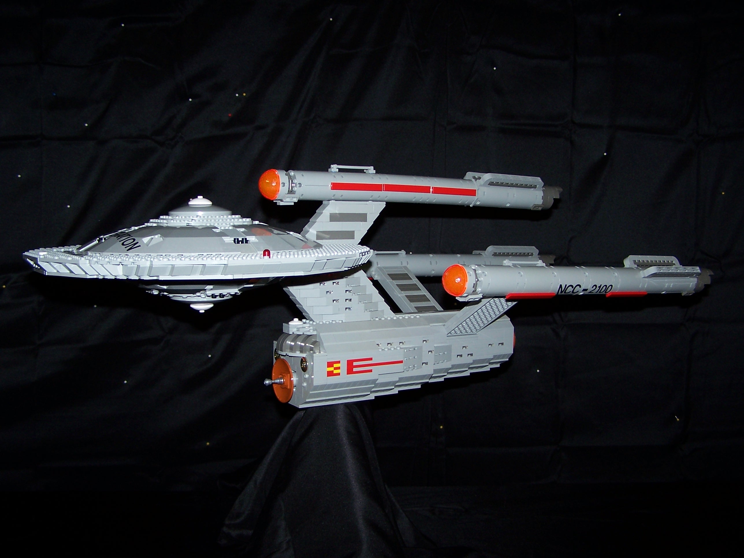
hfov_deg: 49.0
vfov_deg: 37.7
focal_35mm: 38
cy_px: 279
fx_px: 817
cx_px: 372
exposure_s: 1/60
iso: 80
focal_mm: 6.3
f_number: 2.8
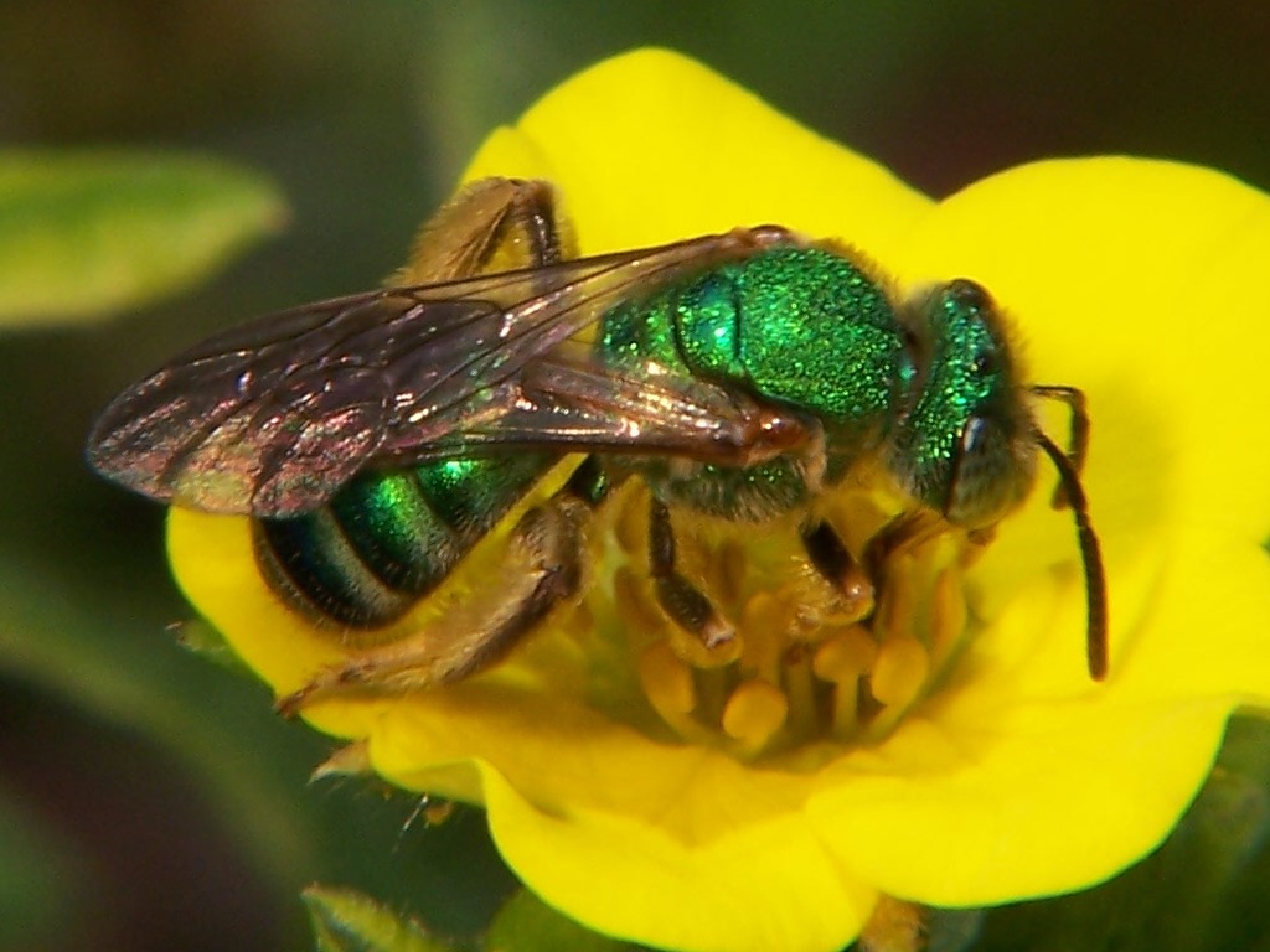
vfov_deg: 5.8
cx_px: 635
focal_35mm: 258
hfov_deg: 7.7
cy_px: 476
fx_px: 9466
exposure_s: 1/250
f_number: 8
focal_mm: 42.8
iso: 80
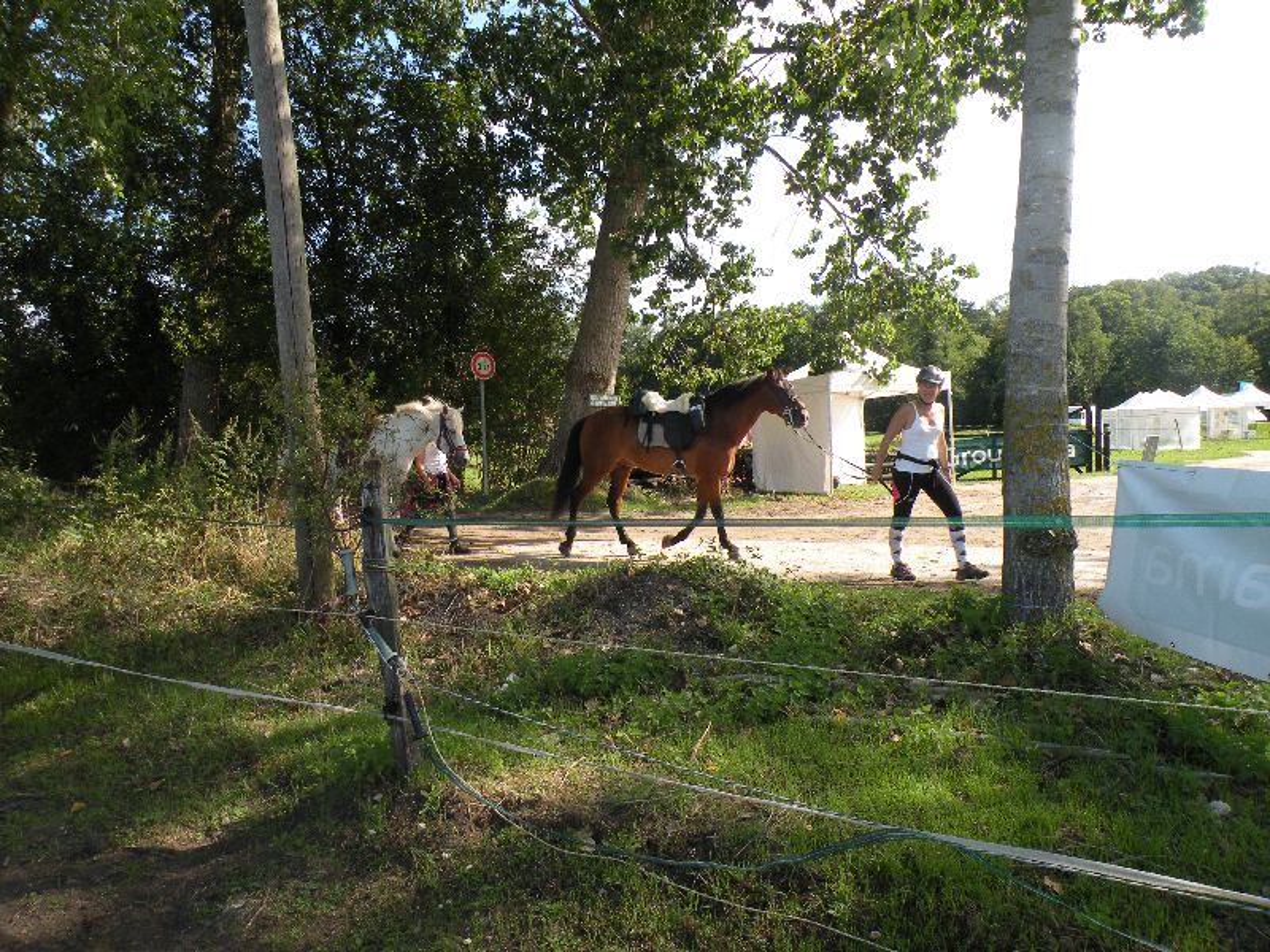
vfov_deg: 51.4
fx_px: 991
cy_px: 476
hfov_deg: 65.3
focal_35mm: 27
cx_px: 635
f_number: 4.5
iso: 100
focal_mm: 4.7
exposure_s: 1/250
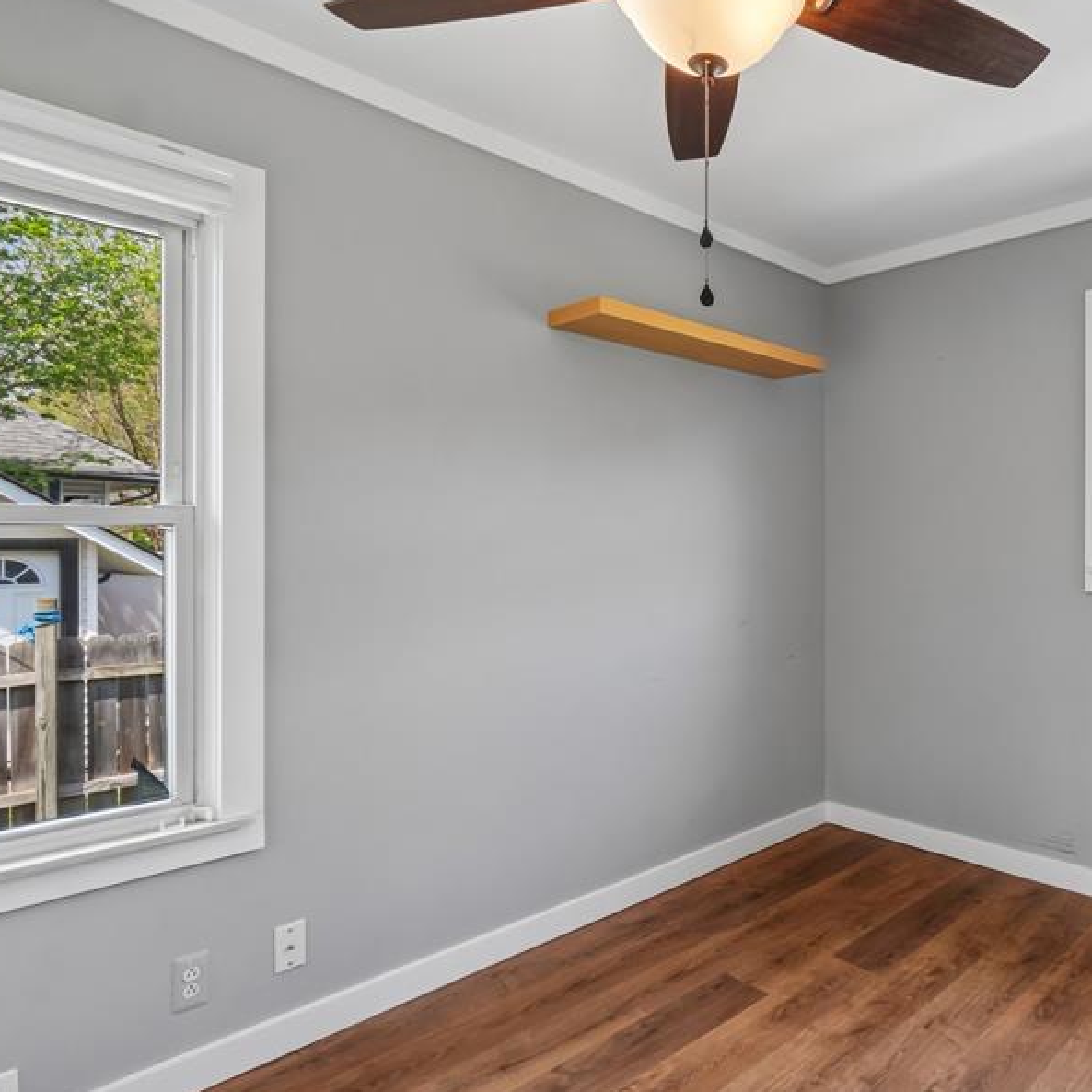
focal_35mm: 22
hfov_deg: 66.7
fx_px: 785
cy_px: 549
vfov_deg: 69.6
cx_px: 772
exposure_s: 1/15
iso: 400
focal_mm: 10
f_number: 8
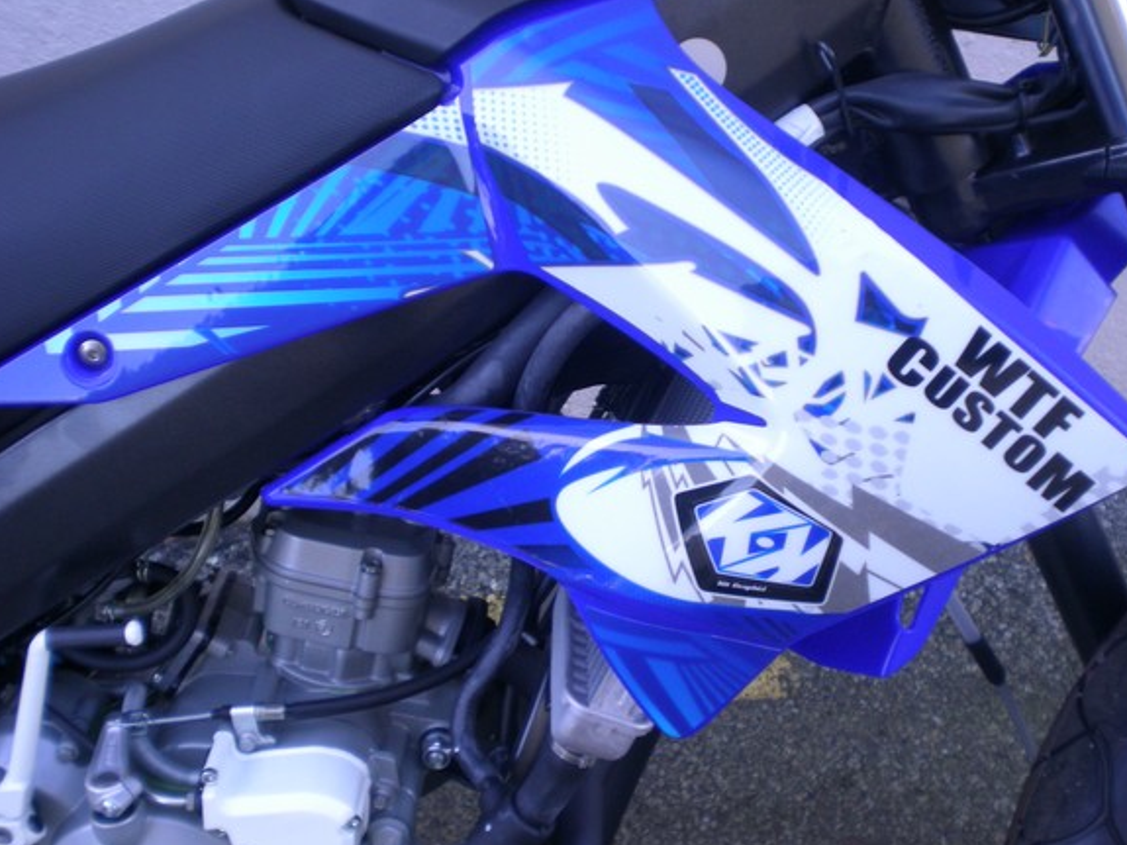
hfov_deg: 38.9
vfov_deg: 29.7
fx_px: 1595
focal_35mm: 49
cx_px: 586
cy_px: 447
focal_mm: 7.4
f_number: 3.5
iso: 107
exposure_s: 1/50.1
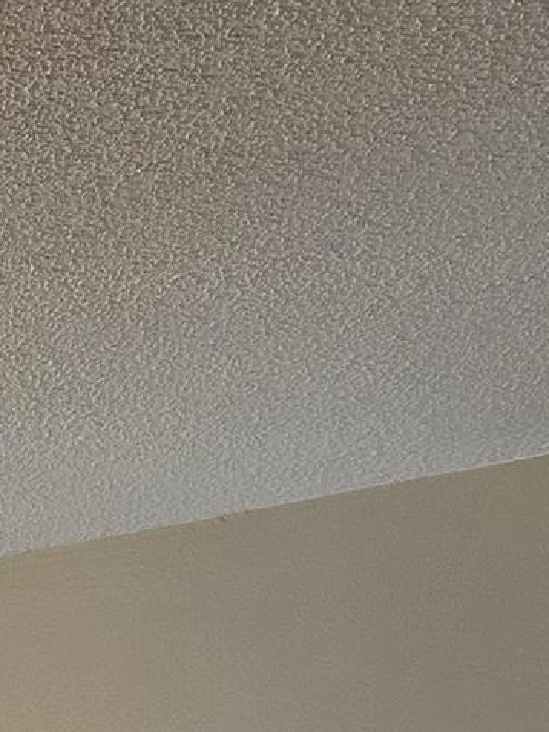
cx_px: -618
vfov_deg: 13.8
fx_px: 2452
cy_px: 1550
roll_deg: +1.0
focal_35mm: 116
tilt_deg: -6.2
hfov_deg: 11.3
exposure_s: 1/60
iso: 250
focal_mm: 6.86
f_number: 1.78
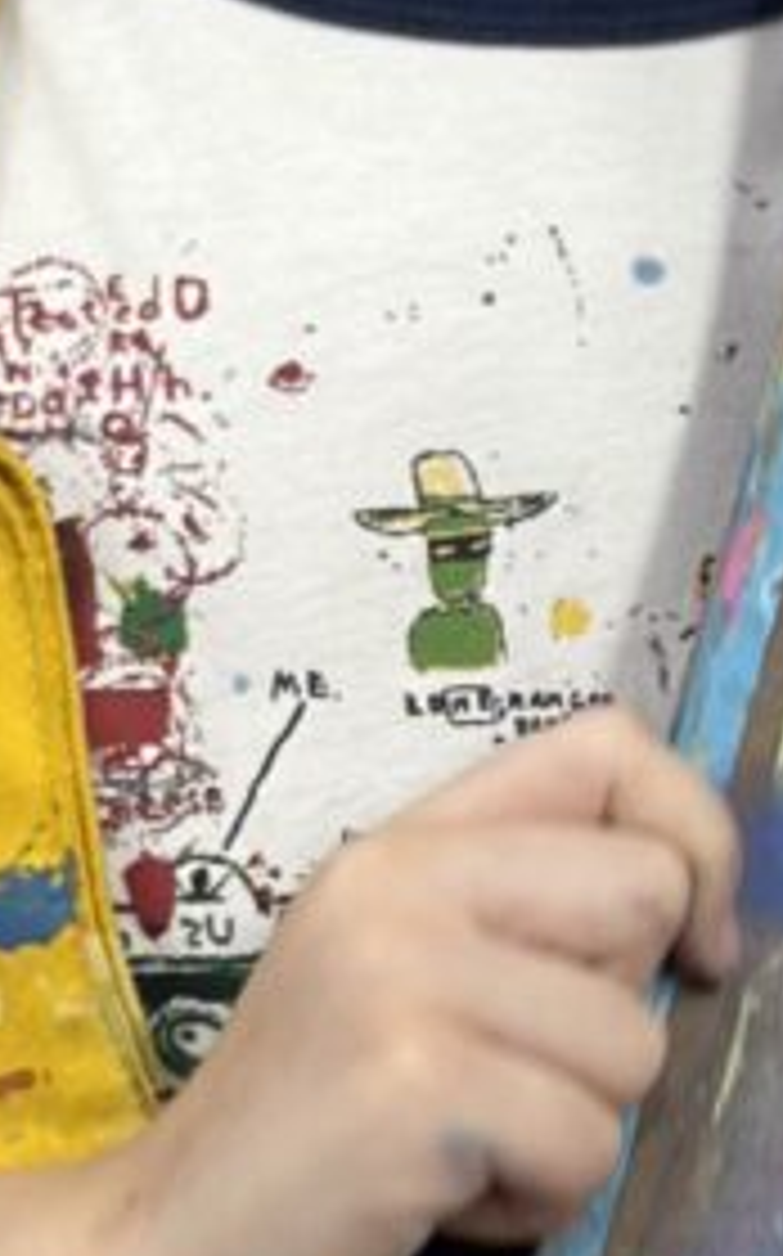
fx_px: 8310
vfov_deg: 8.6
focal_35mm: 243
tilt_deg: -22.8
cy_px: 502
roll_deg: -0.6
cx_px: 1346
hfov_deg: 5.3
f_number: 1.78
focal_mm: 6.86
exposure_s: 1/100
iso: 125
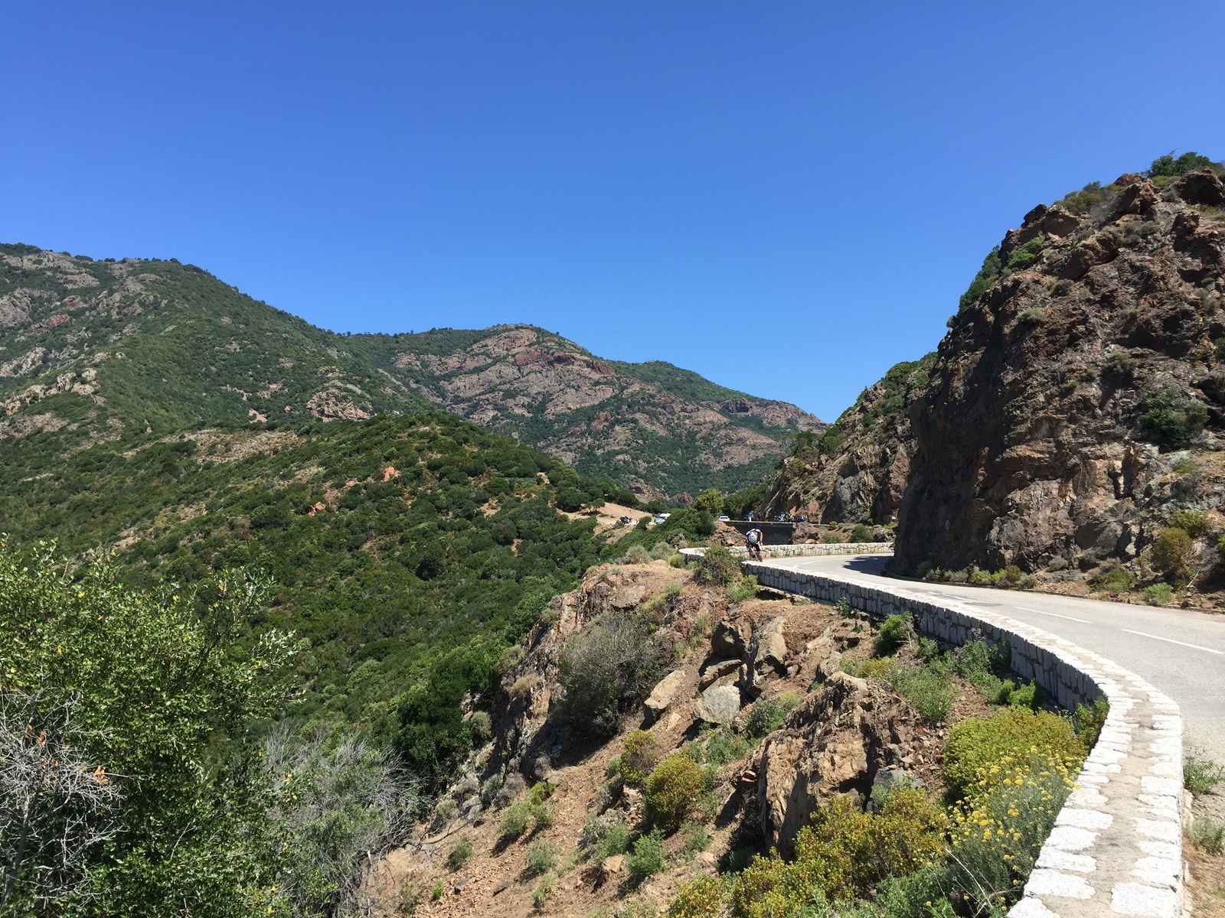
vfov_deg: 48.2
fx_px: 1026
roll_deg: -2.3
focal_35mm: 29
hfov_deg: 61.7
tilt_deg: +4.9
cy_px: 459
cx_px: 612
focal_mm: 4.15
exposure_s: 1/1199
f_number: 2.2
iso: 32
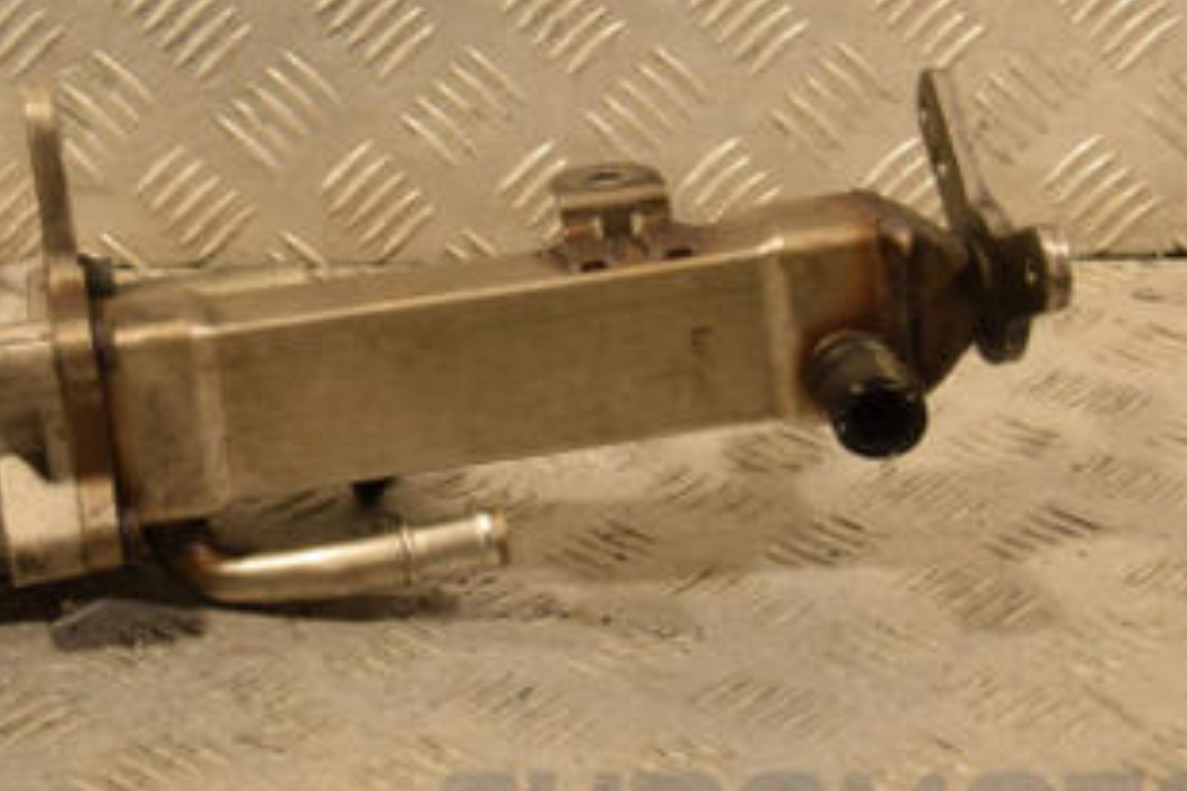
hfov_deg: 20.5
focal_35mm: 99
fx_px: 3264
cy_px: 319
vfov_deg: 13.8
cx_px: 369
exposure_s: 1/160
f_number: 6.3
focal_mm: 34
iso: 800
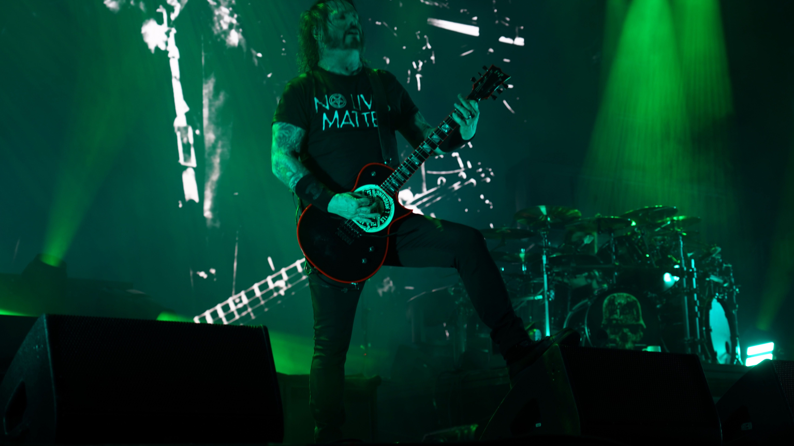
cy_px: 207
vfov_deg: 17.5
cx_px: 392
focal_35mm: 69
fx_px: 1453
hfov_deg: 30.6
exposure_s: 1/80
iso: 250
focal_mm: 65
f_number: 4
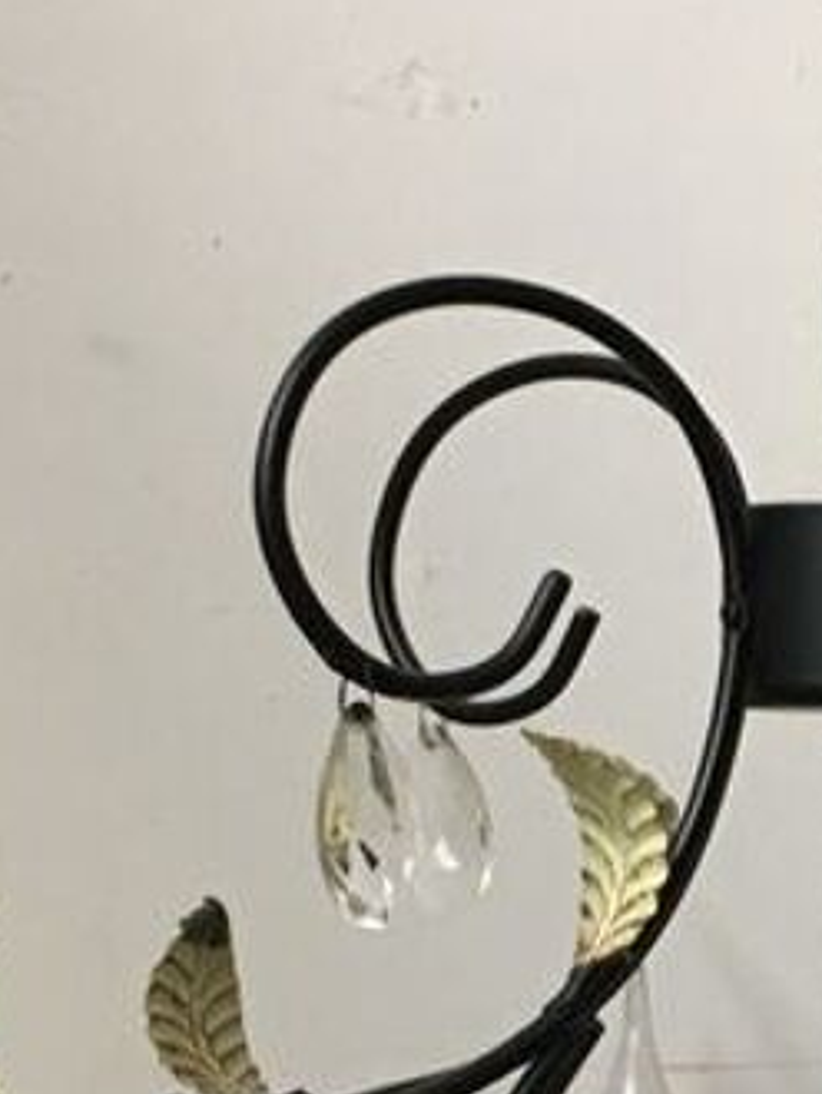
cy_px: 1056
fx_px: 3700
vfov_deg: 16.5
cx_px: 958
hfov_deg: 12.4
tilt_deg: -8.3
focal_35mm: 117
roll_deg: -0.4
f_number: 2.2
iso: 160
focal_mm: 4.15
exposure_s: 1/33
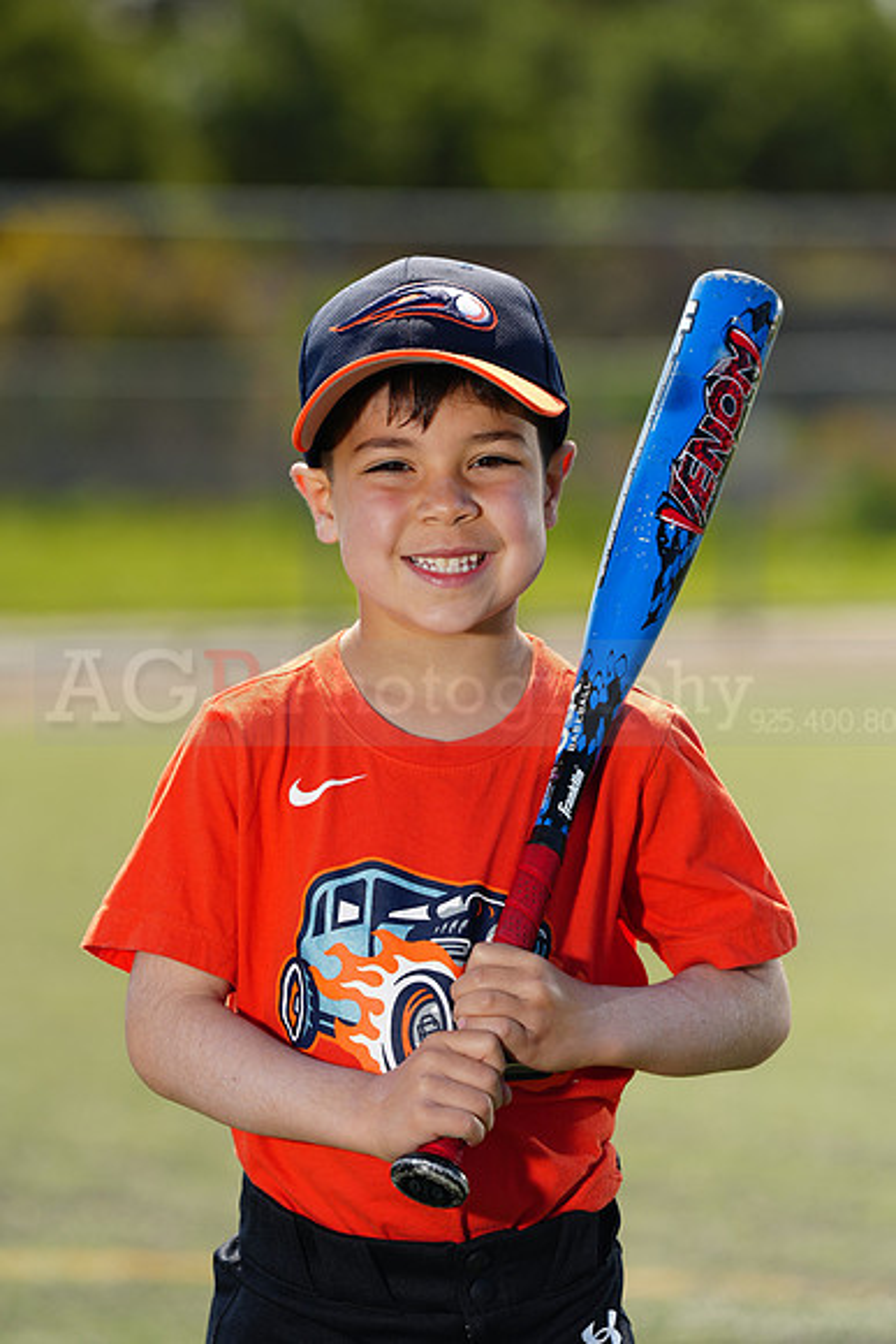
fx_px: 7387
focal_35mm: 198
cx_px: 448
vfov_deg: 10.4
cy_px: 672
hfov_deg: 6.9
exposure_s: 1/250
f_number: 5
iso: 50
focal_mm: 198
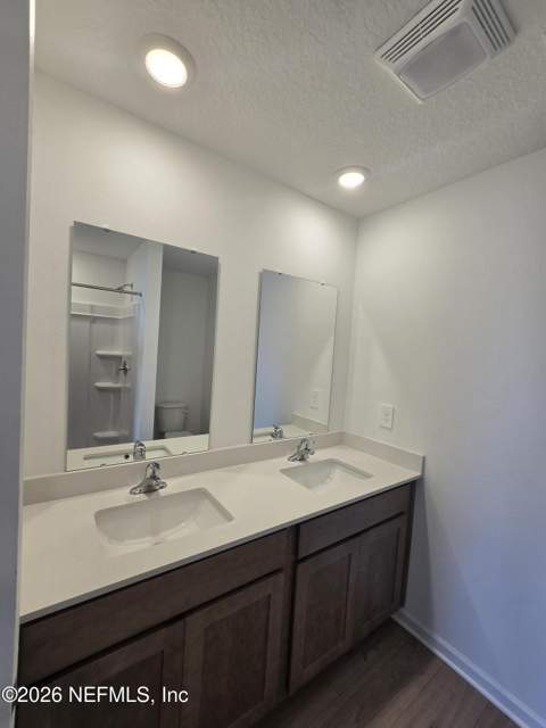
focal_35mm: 13
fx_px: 273
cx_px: 273
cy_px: 364
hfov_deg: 89.9
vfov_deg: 106.2
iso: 50
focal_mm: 2.2
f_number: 2.2
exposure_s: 1/60
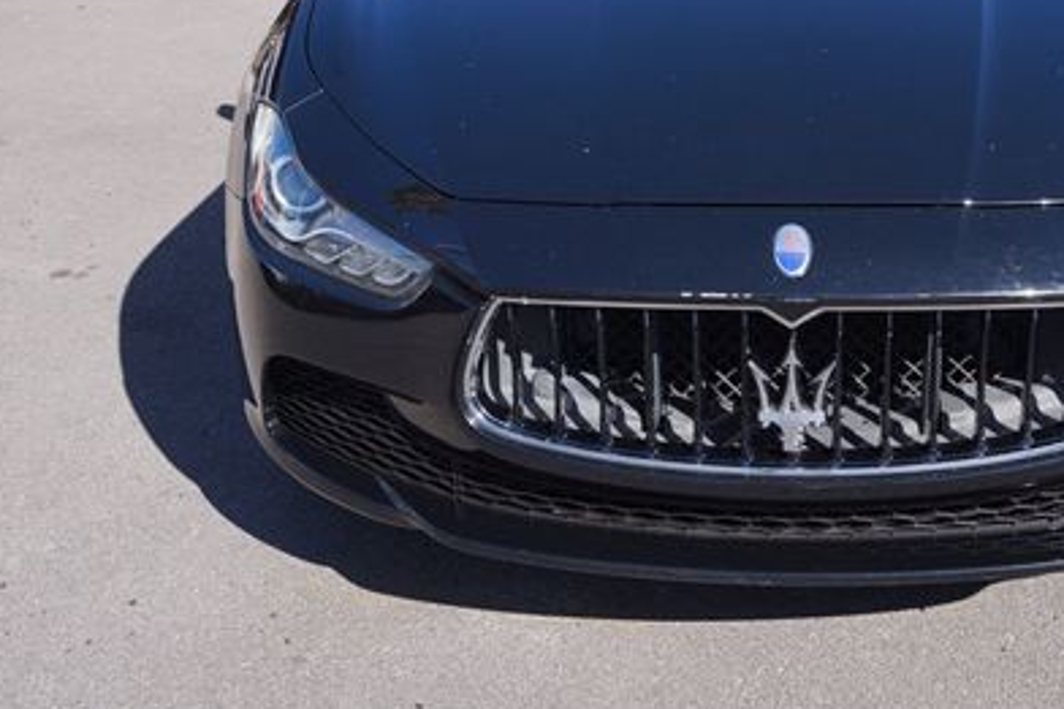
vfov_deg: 27.0
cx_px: 698
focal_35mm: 49
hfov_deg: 39.9
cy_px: 149
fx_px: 1448
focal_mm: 20
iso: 100
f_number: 6.3
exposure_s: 1/200
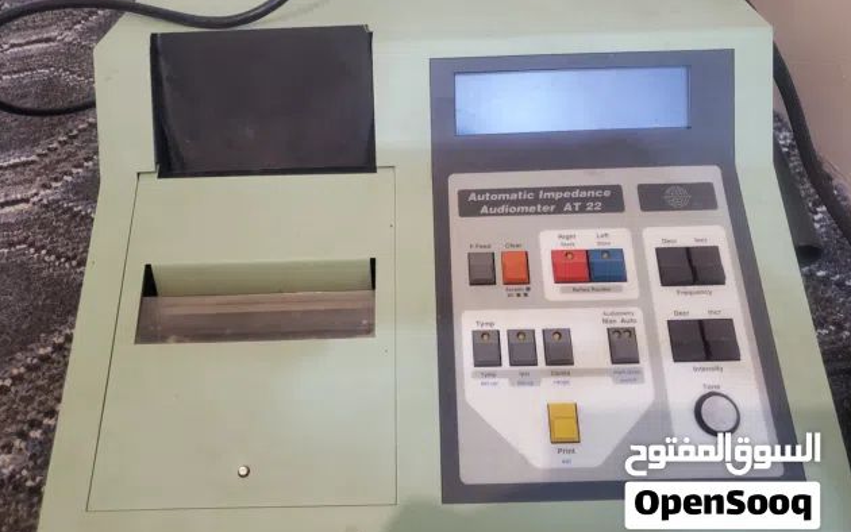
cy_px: 238
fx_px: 650
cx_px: 421
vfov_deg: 44.5
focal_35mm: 28
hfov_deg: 66.5
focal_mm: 4.3
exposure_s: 1/40
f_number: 1.5
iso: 500
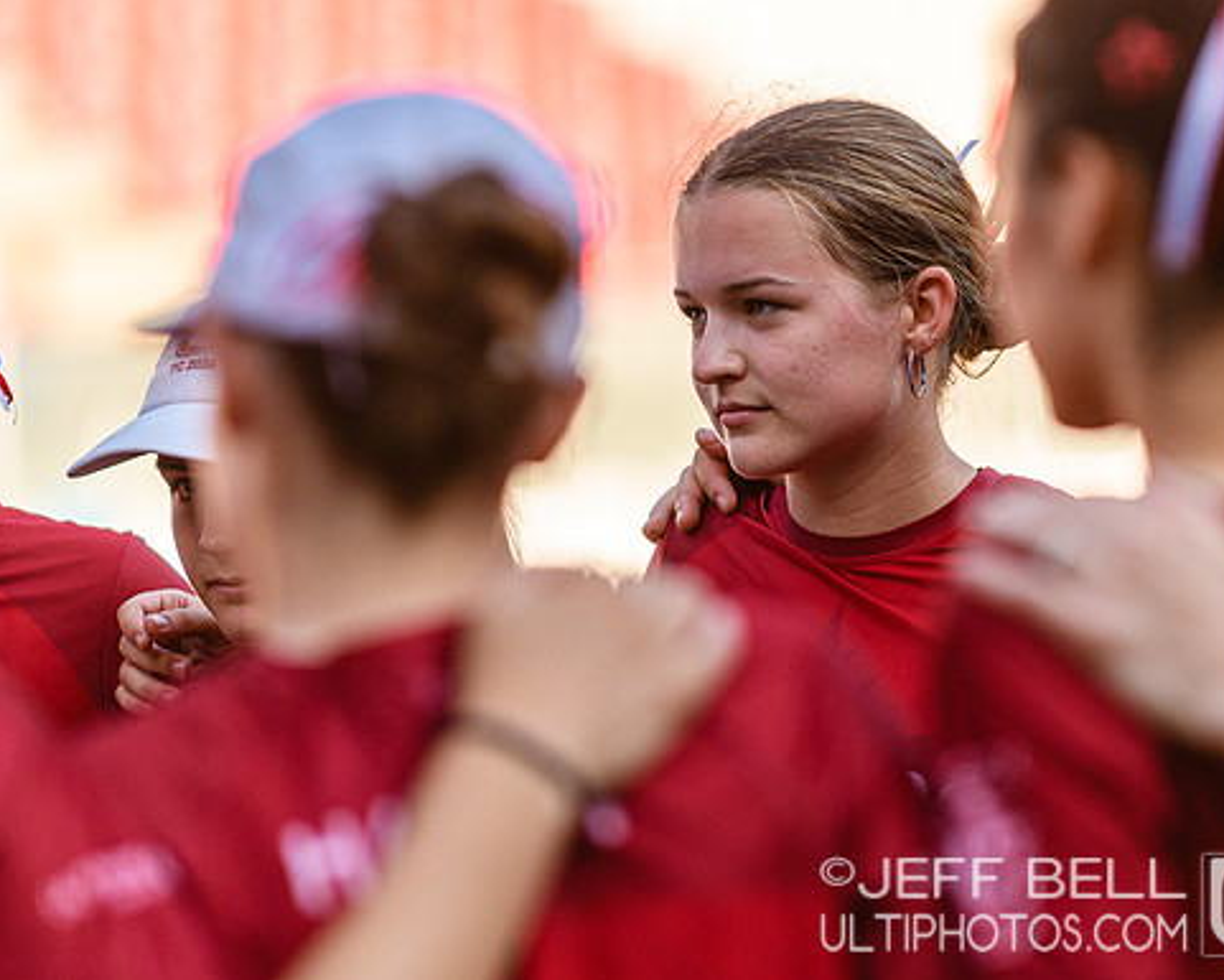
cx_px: 846
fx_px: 15544
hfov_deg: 4.5
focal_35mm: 429
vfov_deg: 3.6
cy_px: 382
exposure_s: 1/1250
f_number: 3.2
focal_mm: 200
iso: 100
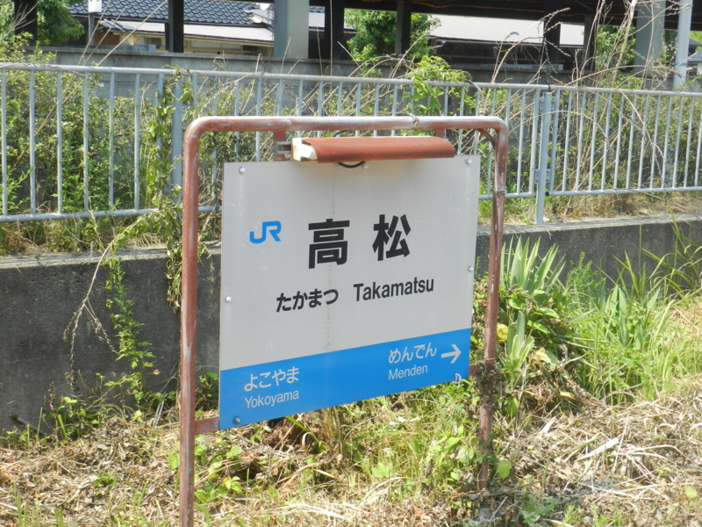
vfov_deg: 27.5
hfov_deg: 36.2
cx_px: 351
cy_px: 264
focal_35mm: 53
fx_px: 1075
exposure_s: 1/400
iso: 160
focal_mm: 9.4
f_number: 4.4
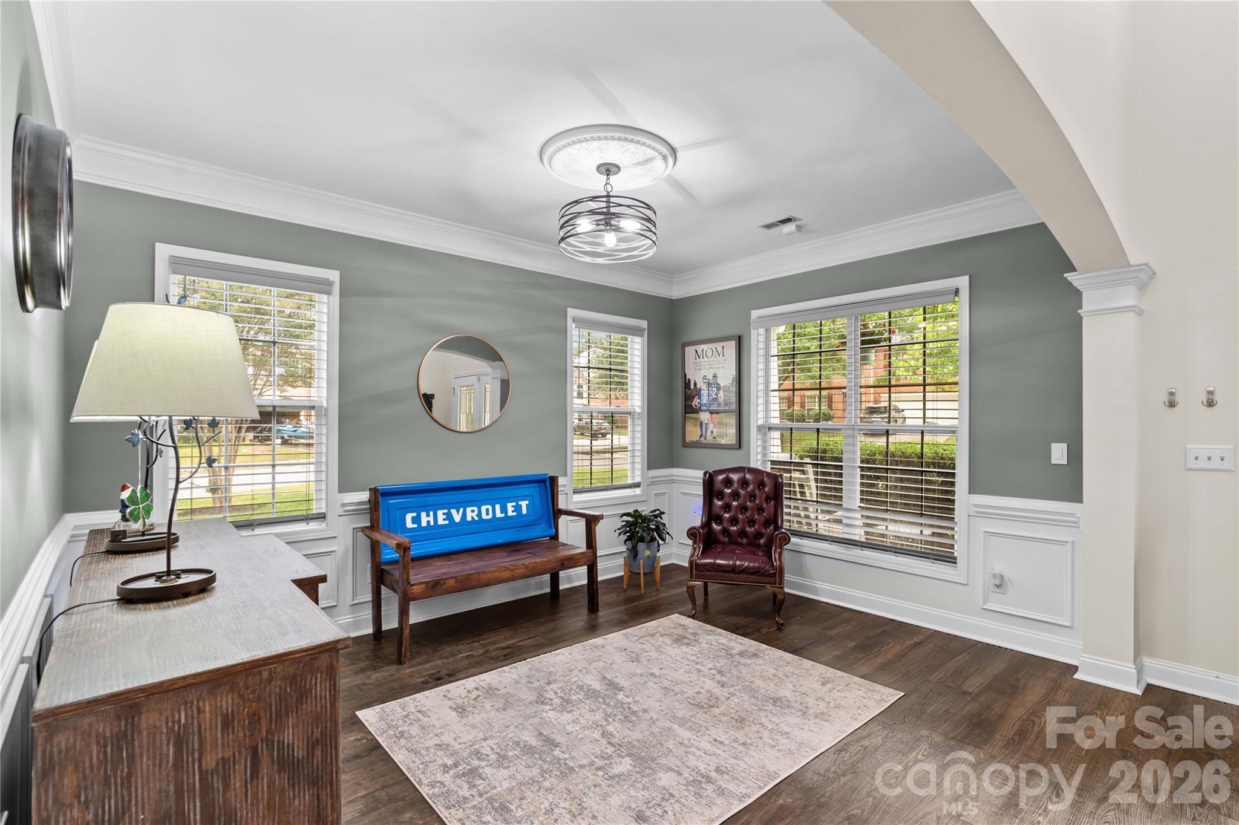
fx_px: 550
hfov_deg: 96.8
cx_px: 620
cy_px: 412
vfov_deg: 73.7
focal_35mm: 16
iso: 100
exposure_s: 1/1.25
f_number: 8
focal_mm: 16
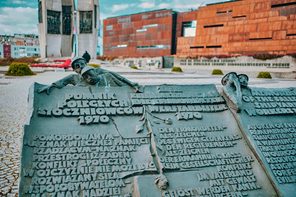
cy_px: 98
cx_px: 148
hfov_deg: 54.4
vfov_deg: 37.9
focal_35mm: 35
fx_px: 288
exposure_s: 1/640
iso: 250
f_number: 2
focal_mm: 23
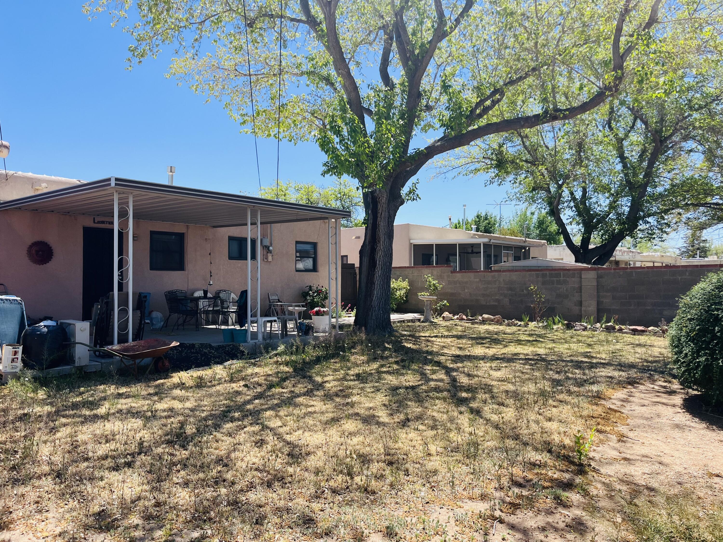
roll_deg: +1.2
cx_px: 362
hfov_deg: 67.3
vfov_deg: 53.1
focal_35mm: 26
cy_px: 271
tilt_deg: +0.8
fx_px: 543
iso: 50
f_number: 1.6
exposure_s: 1/2062
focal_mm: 5.1
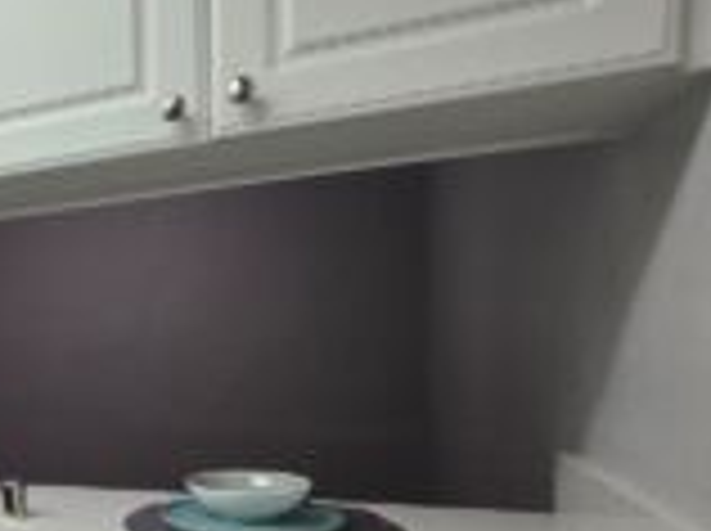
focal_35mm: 33
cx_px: -81
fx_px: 677
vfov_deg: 41.5
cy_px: 400
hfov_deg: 42.7
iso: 160
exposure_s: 1/60
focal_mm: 2.2
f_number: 2.2
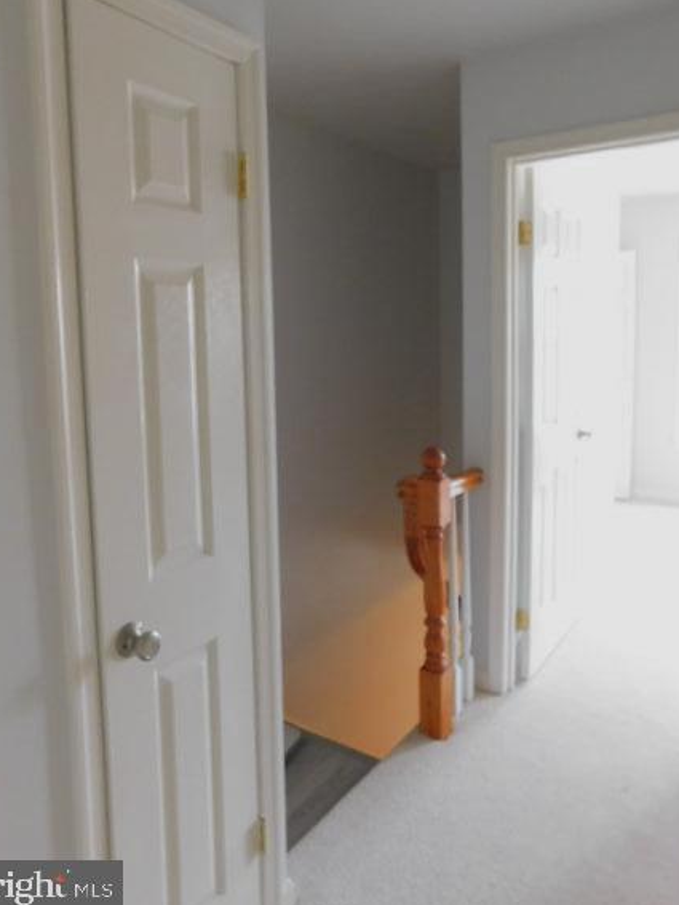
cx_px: 340
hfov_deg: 53.1
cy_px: 403
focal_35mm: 26
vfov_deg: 67.1
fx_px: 679
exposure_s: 1/13
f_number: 3
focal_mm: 4
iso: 400
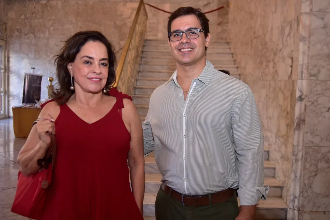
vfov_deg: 31.9
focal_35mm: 42
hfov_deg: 46.4
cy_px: 110
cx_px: 165
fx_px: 385
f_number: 5.6
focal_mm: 28
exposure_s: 1/200
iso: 500
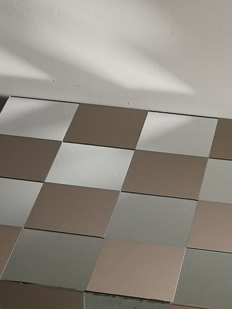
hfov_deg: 12.2
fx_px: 1082
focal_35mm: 121
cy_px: 212
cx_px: 126
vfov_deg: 16.2
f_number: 1.8
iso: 80
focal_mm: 3.95
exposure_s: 1/50
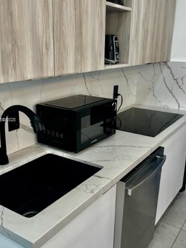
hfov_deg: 38.6
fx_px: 265
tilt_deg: -16.8
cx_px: 85
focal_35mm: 37
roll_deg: -0.5
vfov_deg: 50.2
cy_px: 120
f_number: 1.6
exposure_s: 1/120
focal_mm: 5.1
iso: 100
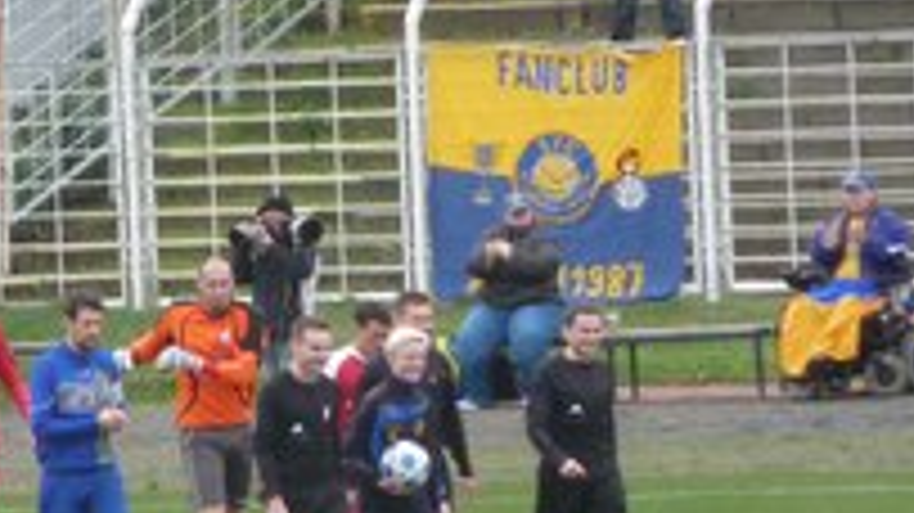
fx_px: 19381
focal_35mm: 800
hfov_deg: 2.7
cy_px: 171
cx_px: 61
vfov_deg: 1.5
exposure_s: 1/125
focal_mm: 47
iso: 200
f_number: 4.9
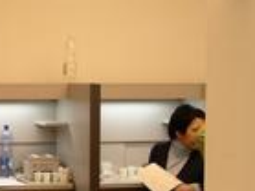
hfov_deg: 19.3
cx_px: -50
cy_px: 119
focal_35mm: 96
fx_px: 707
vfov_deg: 15.4
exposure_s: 1/40
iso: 100
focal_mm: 7.8
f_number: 2.8
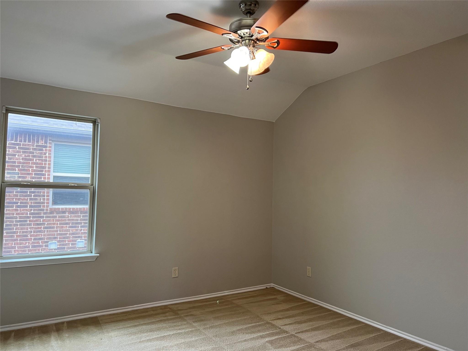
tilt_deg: +2.7
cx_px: 234
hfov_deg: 67.3
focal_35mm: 26
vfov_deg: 53.1
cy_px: 176
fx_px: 352
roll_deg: -1.2
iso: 80
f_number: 1.5
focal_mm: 5.7
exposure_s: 1/60
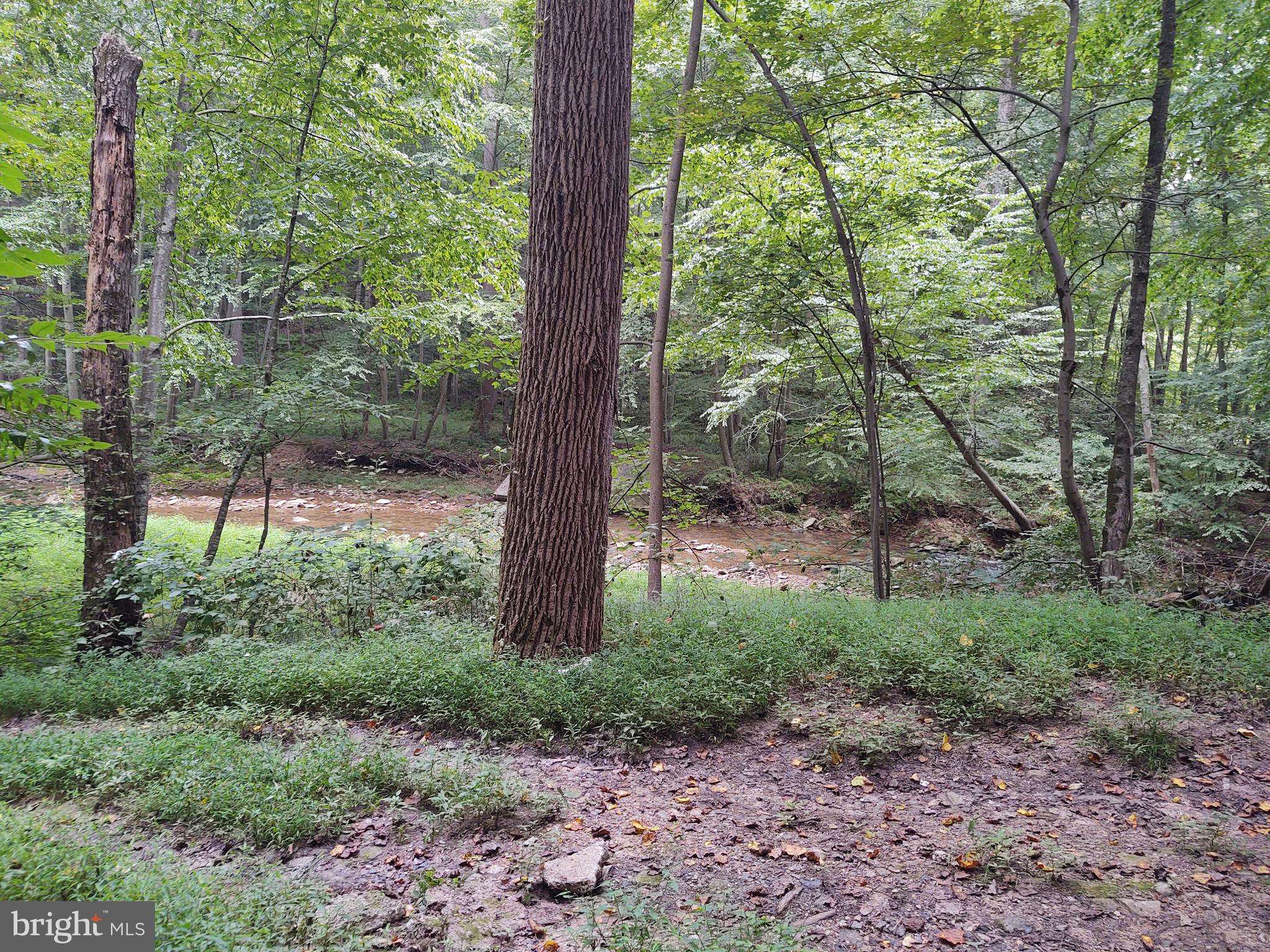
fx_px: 991
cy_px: 476
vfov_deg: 51.4
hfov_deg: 65.3
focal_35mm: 27
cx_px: 635
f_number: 1.7
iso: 114
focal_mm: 4.75
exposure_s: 1/50
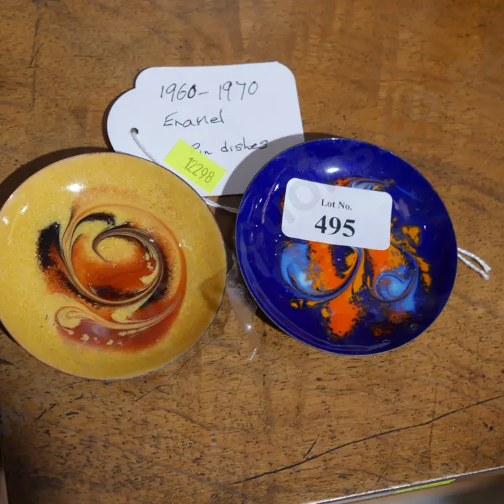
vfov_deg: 28.6
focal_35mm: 60
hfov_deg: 28.6
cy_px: 254
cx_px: 224
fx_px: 988
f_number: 5.3
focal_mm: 25
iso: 640
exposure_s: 1/60
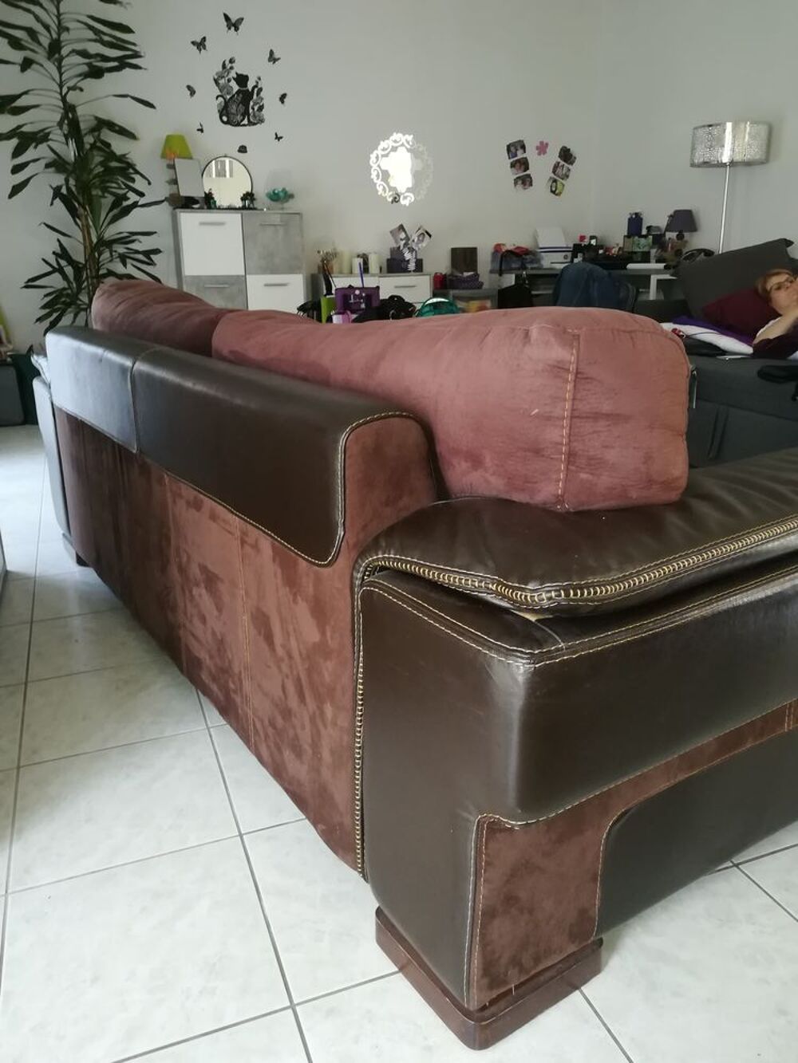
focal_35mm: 26
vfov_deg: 67.3
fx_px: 799
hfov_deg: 53.1
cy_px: 532
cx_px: 399
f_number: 2.2
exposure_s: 1/33.3
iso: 400
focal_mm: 3.83
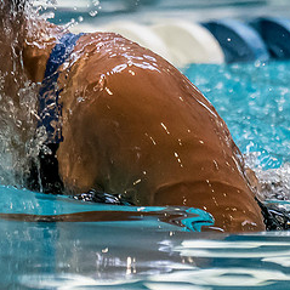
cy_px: 164
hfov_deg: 1.3
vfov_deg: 1.3
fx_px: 12985
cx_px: -107
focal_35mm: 1370
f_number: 3.5
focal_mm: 200
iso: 3200
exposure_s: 1/1000
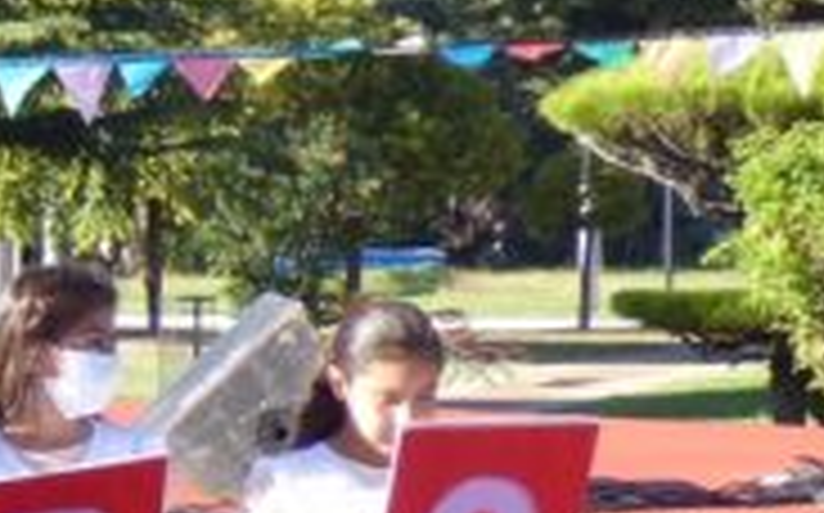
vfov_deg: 5.5
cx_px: -878
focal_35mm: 236
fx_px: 5295
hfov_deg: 8.4
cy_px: 544
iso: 100
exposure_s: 1/200
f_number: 3.9
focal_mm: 9.1
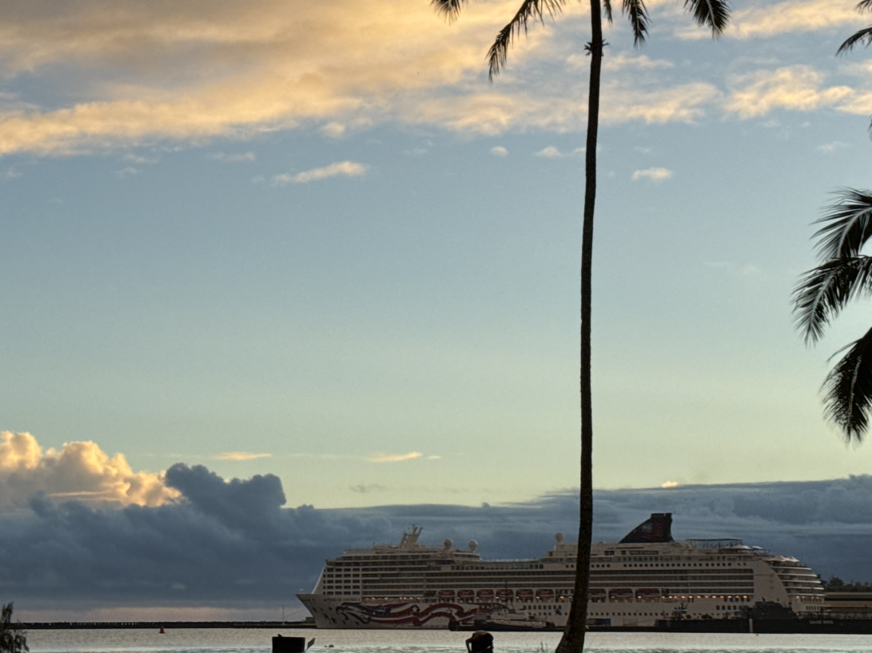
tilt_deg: +9.5
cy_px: 233
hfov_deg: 22.2
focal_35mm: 88
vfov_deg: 16.8
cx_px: 382
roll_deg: -0.1
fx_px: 2217
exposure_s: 1/2959
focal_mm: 6.76
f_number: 1.78
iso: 64
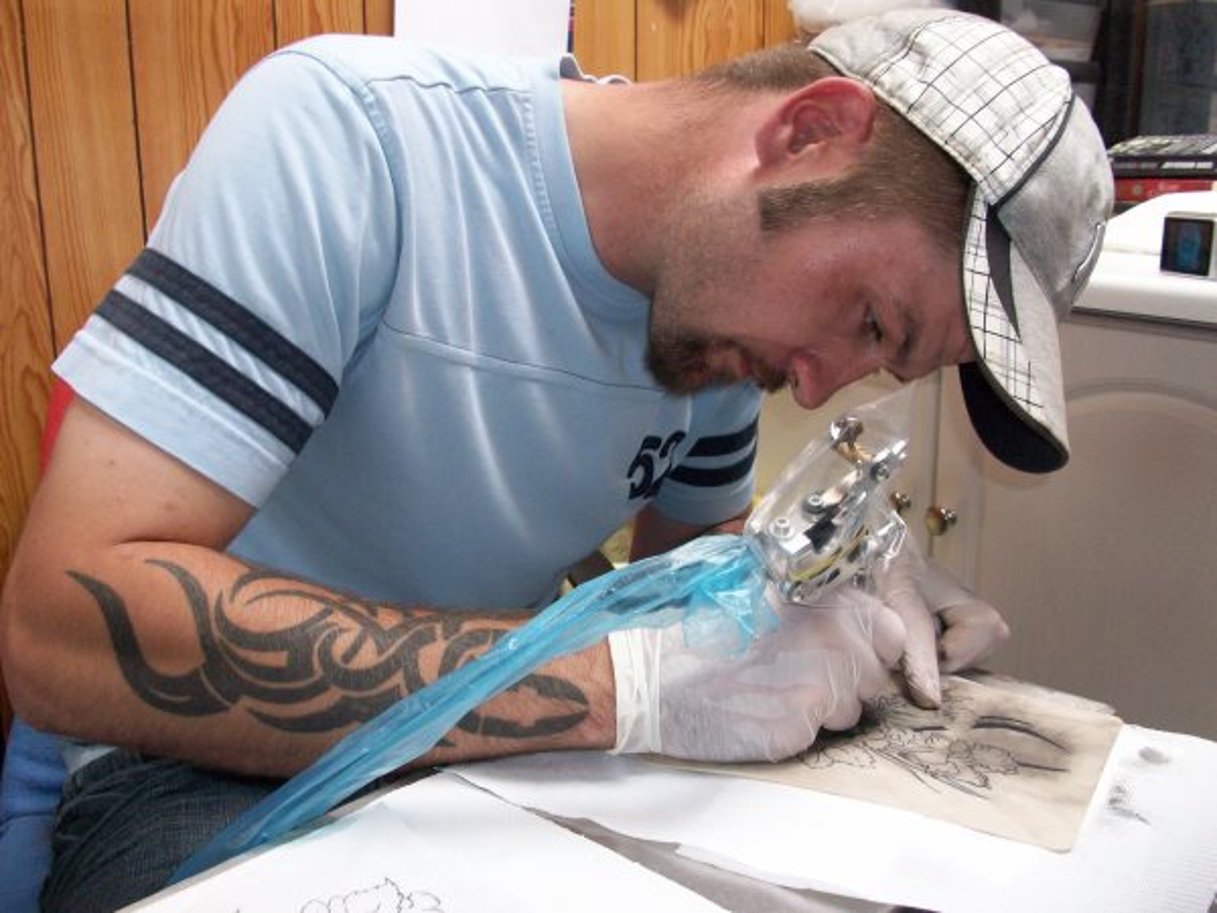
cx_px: 608
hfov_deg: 54.0
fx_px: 1195
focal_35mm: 34
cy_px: 456
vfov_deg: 41.8
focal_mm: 5.7
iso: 160
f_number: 2.8
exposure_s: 1/75.1
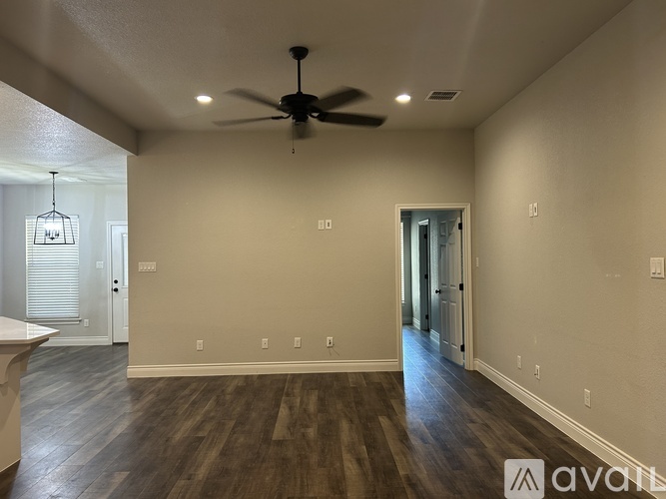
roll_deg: +1.0
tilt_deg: +0.1
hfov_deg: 67.3
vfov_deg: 53.0
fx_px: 500
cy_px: 250
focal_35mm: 26
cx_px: 333
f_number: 1.5
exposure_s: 1/60
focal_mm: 5.7
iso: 160
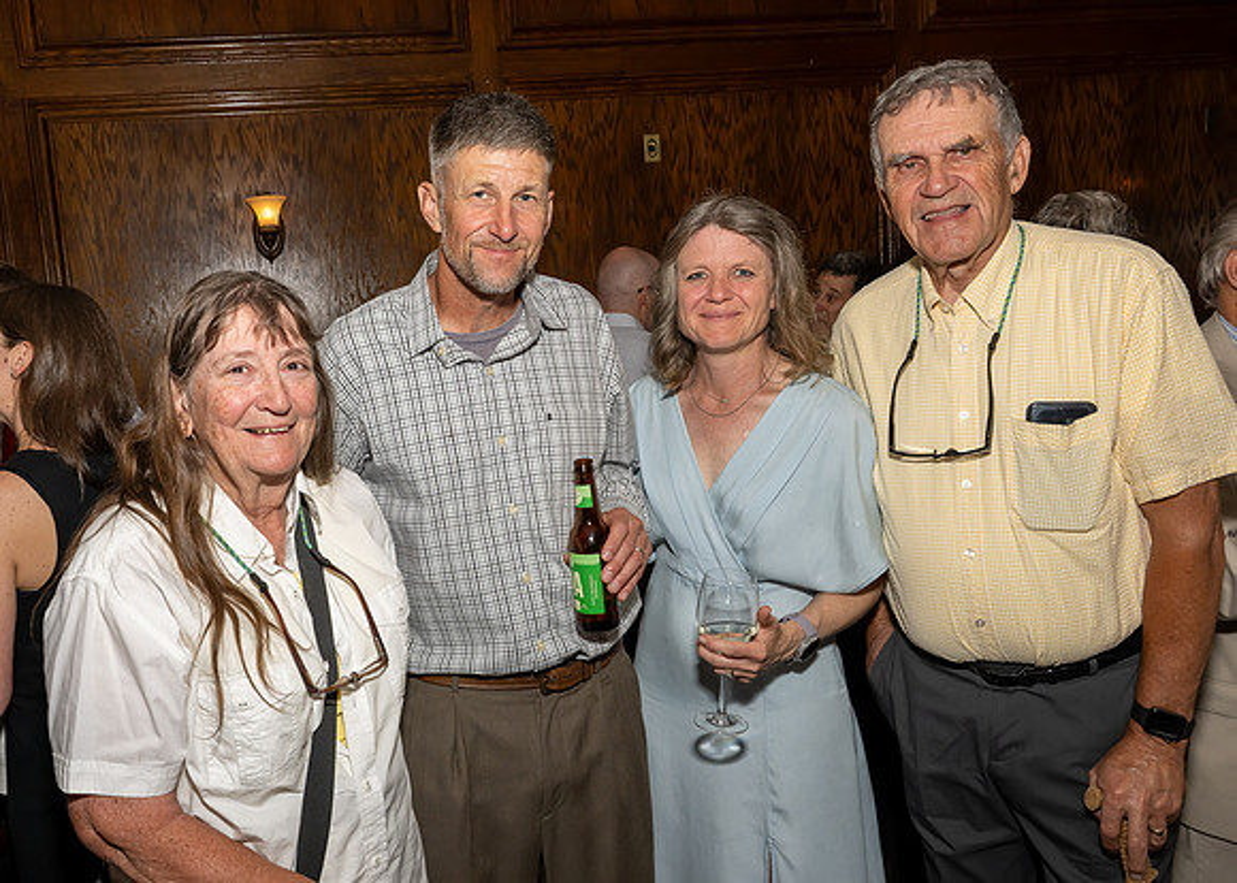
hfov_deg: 58.9
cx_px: 444
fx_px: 1074
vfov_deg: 44.6
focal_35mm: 31
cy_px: 471
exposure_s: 1/250
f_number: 8
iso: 500
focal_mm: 24
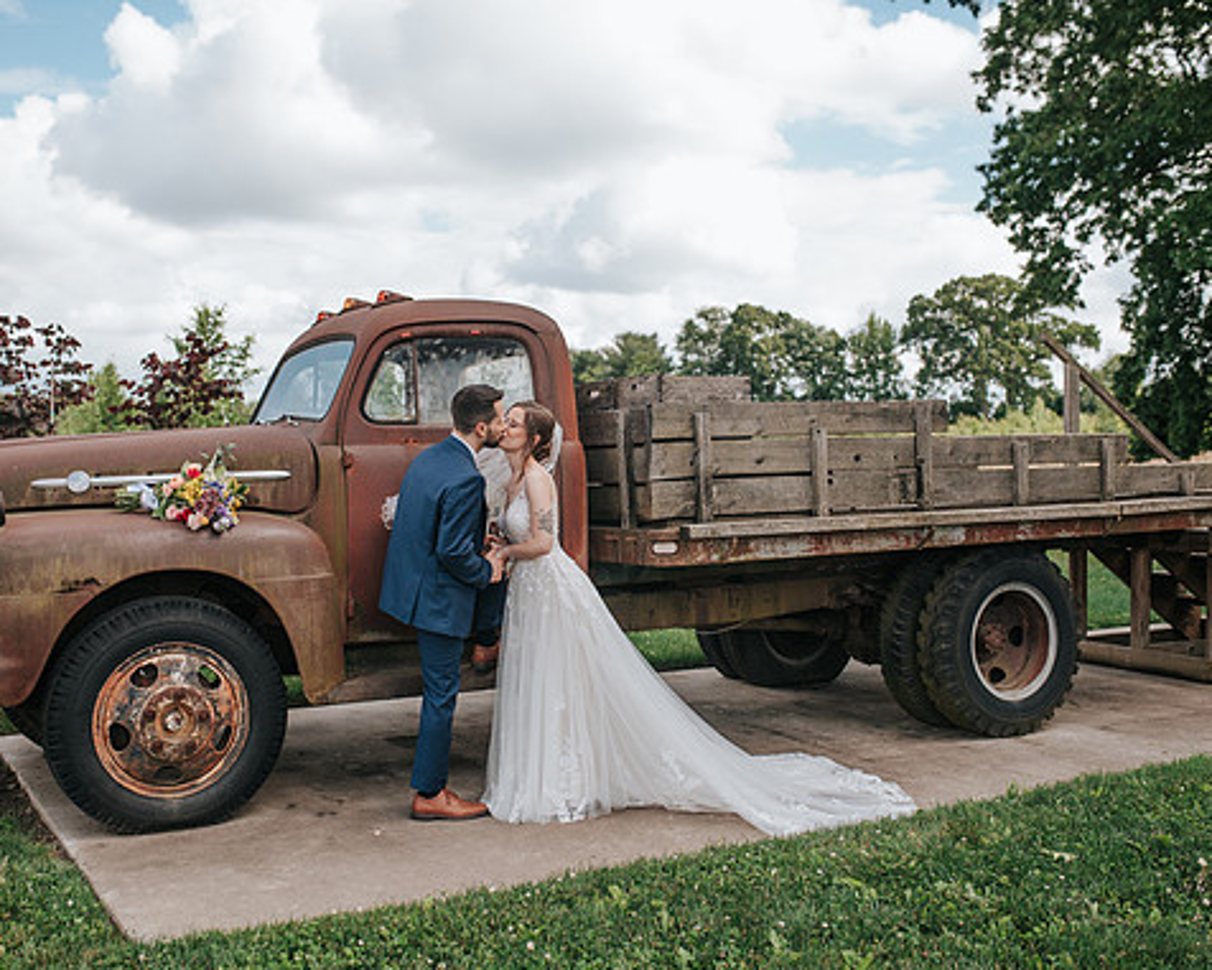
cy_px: 489
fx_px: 1435
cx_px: 555
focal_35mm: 40
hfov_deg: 45.7
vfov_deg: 37.3
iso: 400
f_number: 2.8
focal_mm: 35
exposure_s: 1/3200
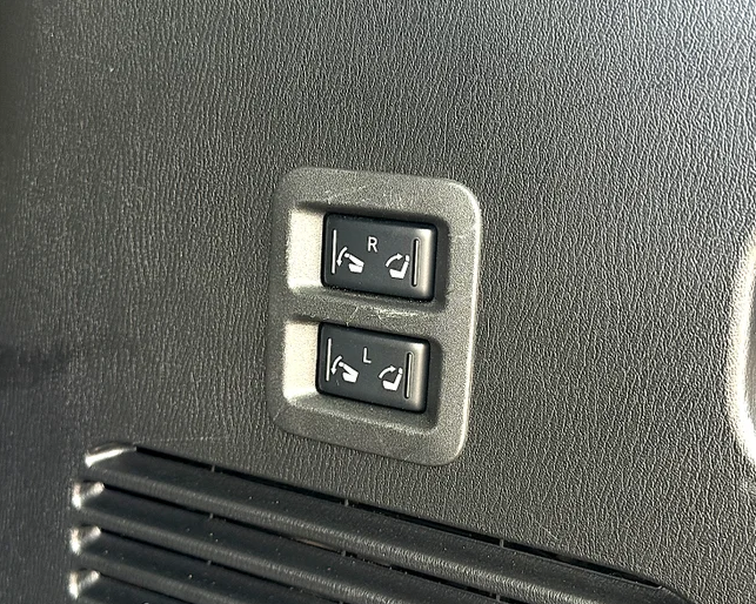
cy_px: 305
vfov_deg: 29.7
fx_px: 1141
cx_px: 389
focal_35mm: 51
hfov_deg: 36.7
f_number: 1.78
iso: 80
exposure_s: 1/61
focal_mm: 6.86
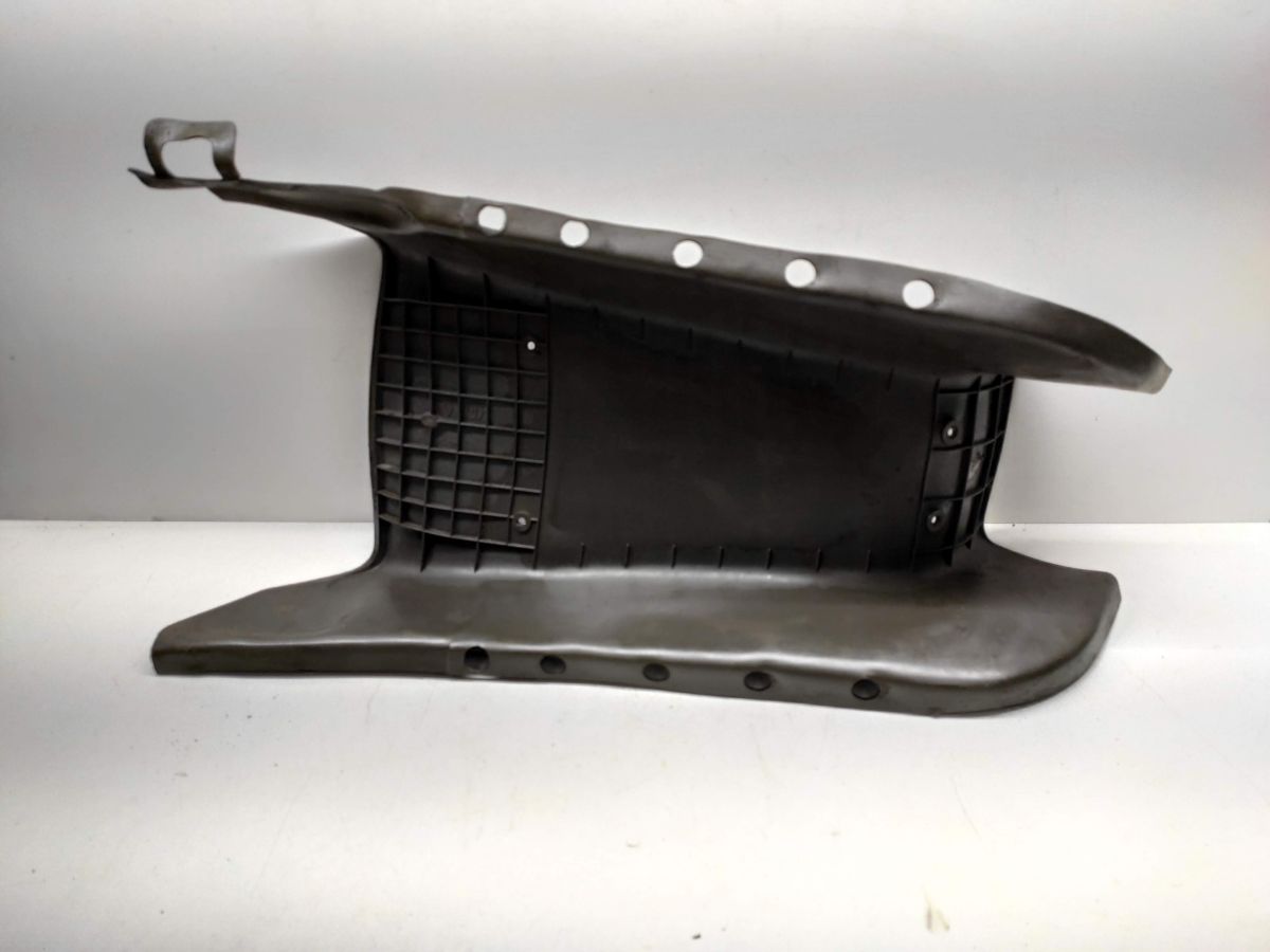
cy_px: 476
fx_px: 954
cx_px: 635
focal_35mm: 26
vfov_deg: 53.1
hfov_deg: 67.3
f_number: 1.75
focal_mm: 4.77
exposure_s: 1/120
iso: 507
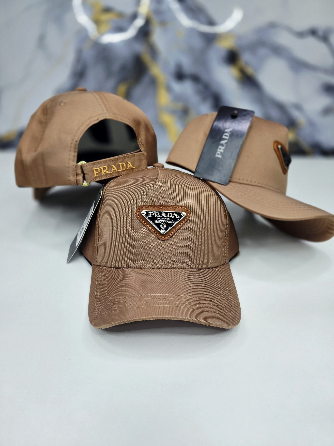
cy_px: 223
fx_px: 296
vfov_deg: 73.9
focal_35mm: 23
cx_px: 167
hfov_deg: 58.9
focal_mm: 6.3
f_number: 1.7
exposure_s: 1/101
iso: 64
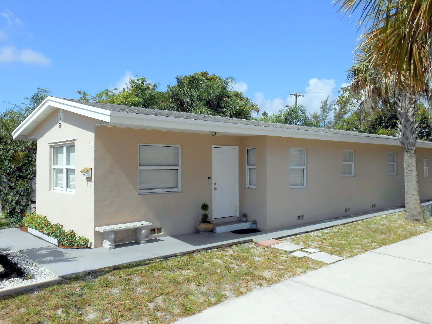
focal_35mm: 30
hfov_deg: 60.0
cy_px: 162
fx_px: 374
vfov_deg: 46.8
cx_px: 216
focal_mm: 5.3
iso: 80
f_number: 3.8
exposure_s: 1/1500
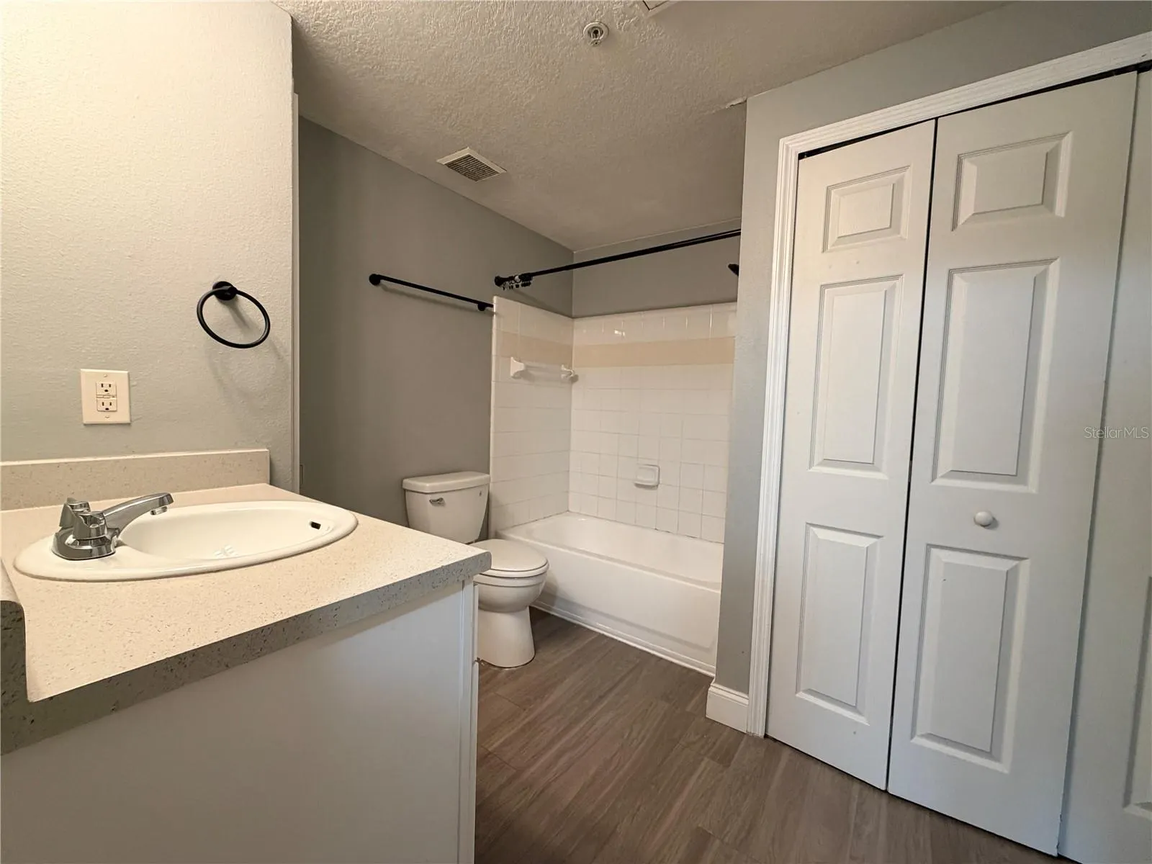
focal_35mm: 14
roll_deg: -2.1
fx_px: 466
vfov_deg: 85.7
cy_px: 432
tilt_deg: -3.1
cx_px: 576
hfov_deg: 102.1
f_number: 2.2
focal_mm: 2.22
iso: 250
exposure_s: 1/60
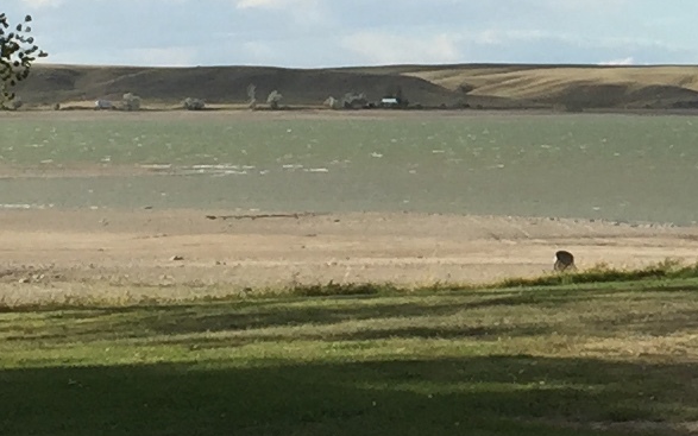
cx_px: 951
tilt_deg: +2.0
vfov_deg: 7.7
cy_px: 97
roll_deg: -0.2
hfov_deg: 11.8
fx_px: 3253
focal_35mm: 171
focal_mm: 4.15
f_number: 2.2
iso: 32
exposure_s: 1/1883
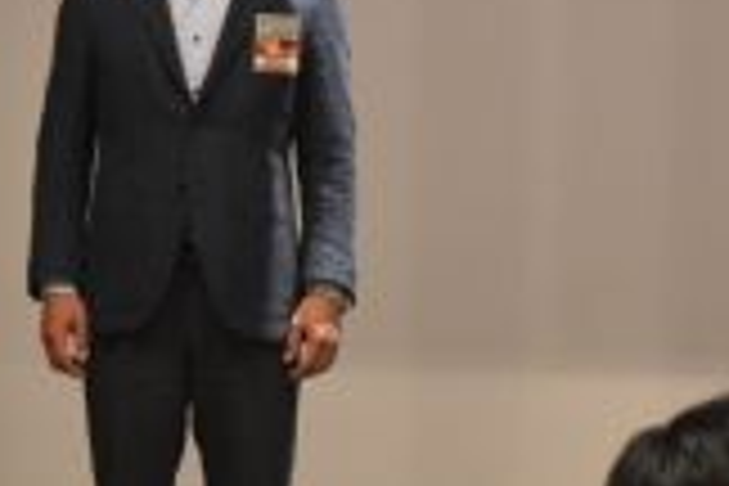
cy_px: -104
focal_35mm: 533
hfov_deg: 3.8
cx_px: 1539
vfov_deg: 2.6
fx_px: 10792
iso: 2200
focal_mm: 80
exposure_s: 1/125
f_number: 4.5
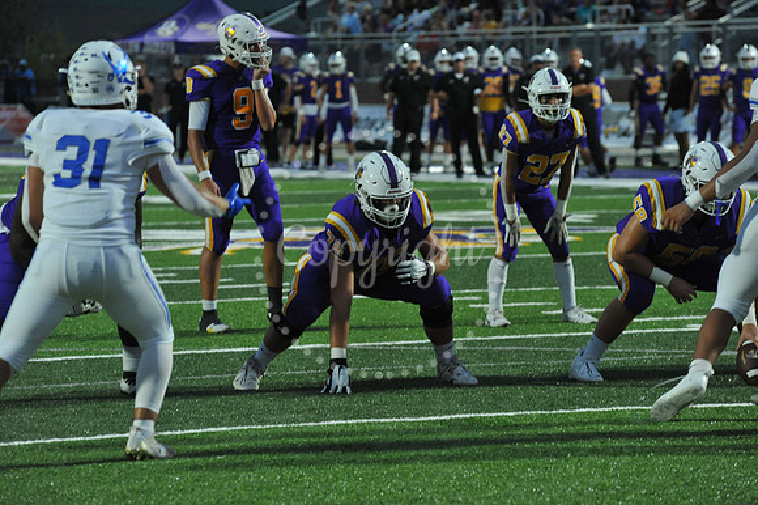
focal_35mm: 200
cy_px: 252
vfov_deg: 6.9
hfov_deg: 10.3
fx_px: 4209
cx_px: 379
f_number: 6.3
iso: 2500
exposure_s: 1/400
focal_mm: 200
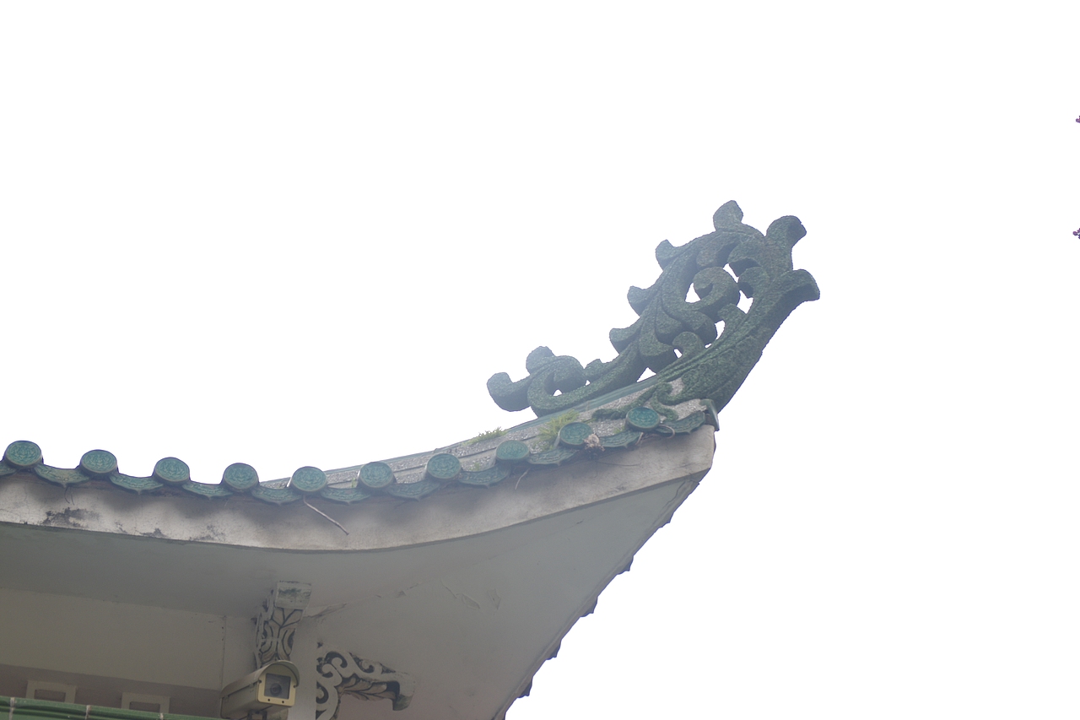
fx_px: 1740
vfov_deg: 23.4
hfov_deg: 34.5
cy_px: 360
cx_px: 540
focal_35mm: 58
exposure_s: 1/30
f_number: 4.5
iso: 100
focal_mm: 39
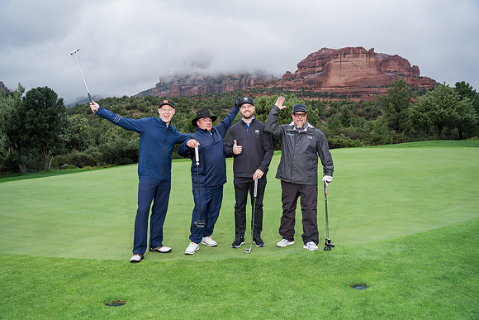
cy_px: 160
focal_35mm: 24
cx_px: 240
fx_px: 319
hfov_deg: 73.7
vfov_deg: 53.2
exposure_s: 1/400
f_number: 5
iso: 320
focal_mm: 24
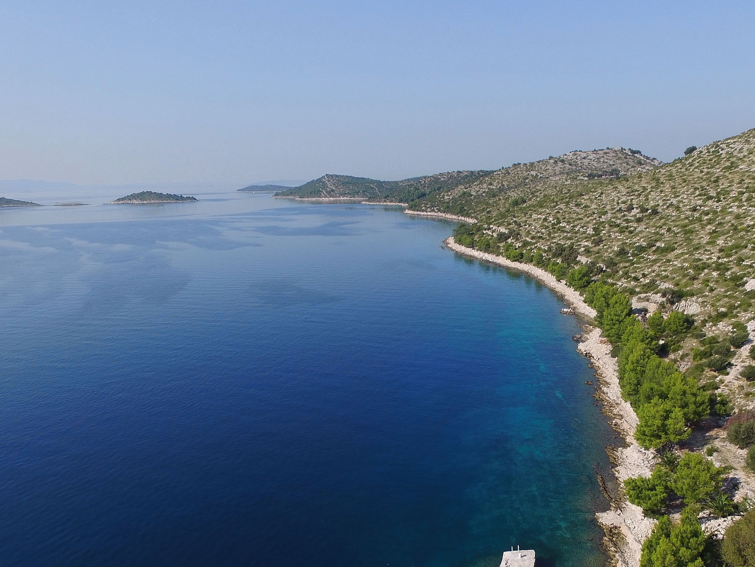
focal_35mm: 32
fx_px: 698
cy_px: 418
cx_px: 538
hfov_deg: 54.9
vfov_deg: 42.9
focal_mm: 3.61
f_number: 2.8
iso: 100
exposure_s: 1/1087
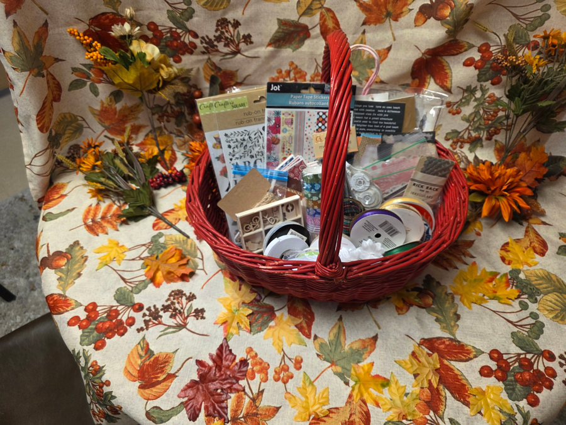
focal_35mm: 23
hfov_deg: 73.9
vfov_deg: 58.9
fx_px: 376
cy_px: 212
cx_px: 283
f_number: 1.7
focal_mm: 6.3
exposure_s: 1/120
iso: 250
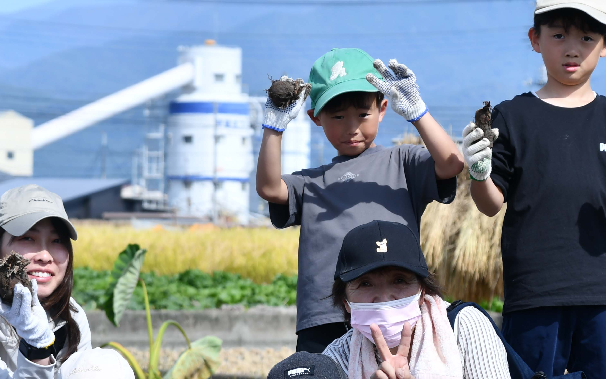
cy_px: 262
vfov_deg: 7.1
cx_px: 272
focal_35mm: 186
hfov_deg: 11.3
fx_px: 3072
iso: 100
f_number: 6.3
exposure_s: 1/500
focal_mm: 65
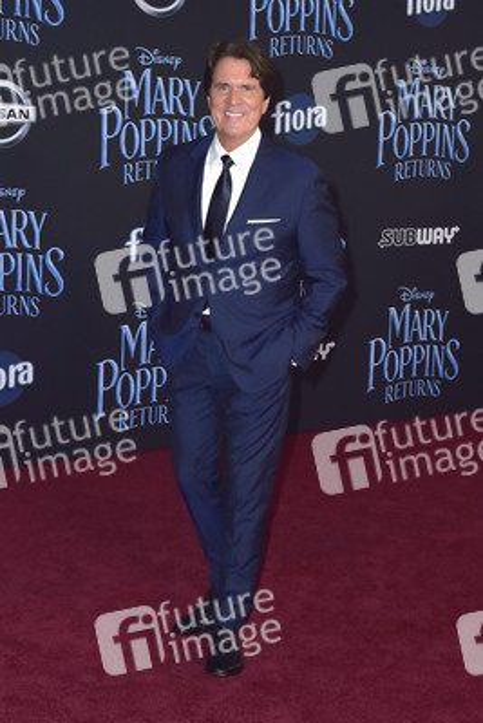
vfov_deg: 35.6
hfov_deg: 24.2
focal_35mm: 56
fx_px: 1126
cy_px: 362
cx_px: 242
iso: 400
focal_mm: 56
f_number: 6.3
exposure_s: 1/250
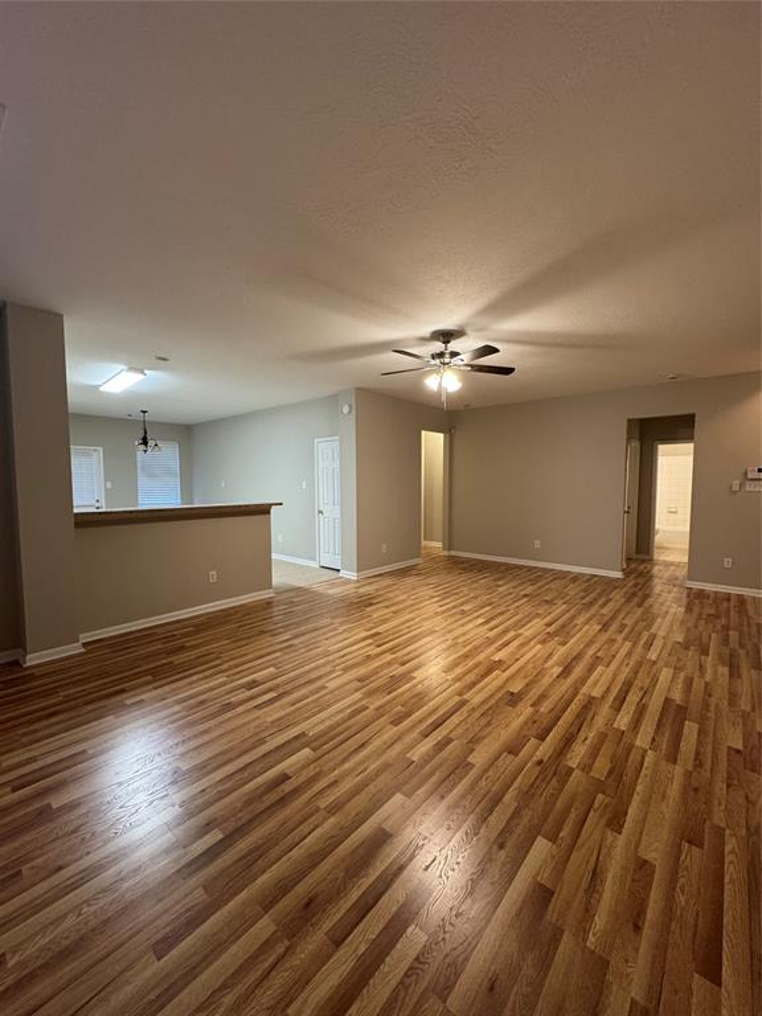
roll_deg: +0.4
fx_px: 411
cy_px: 508
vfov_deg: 102.1
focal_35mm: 14
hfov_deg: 85.7
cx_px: 381
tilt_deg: -3.6
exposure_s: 1/60
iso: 250
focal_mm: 2.22
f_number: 2.2
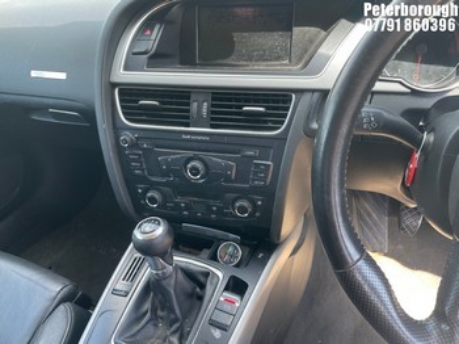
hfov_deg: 67.3
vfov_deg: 53.0
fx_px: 345
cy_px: 172
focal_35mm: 26
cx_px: 230
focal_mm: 4.2
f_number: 1.6
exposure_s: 1/121
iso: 80
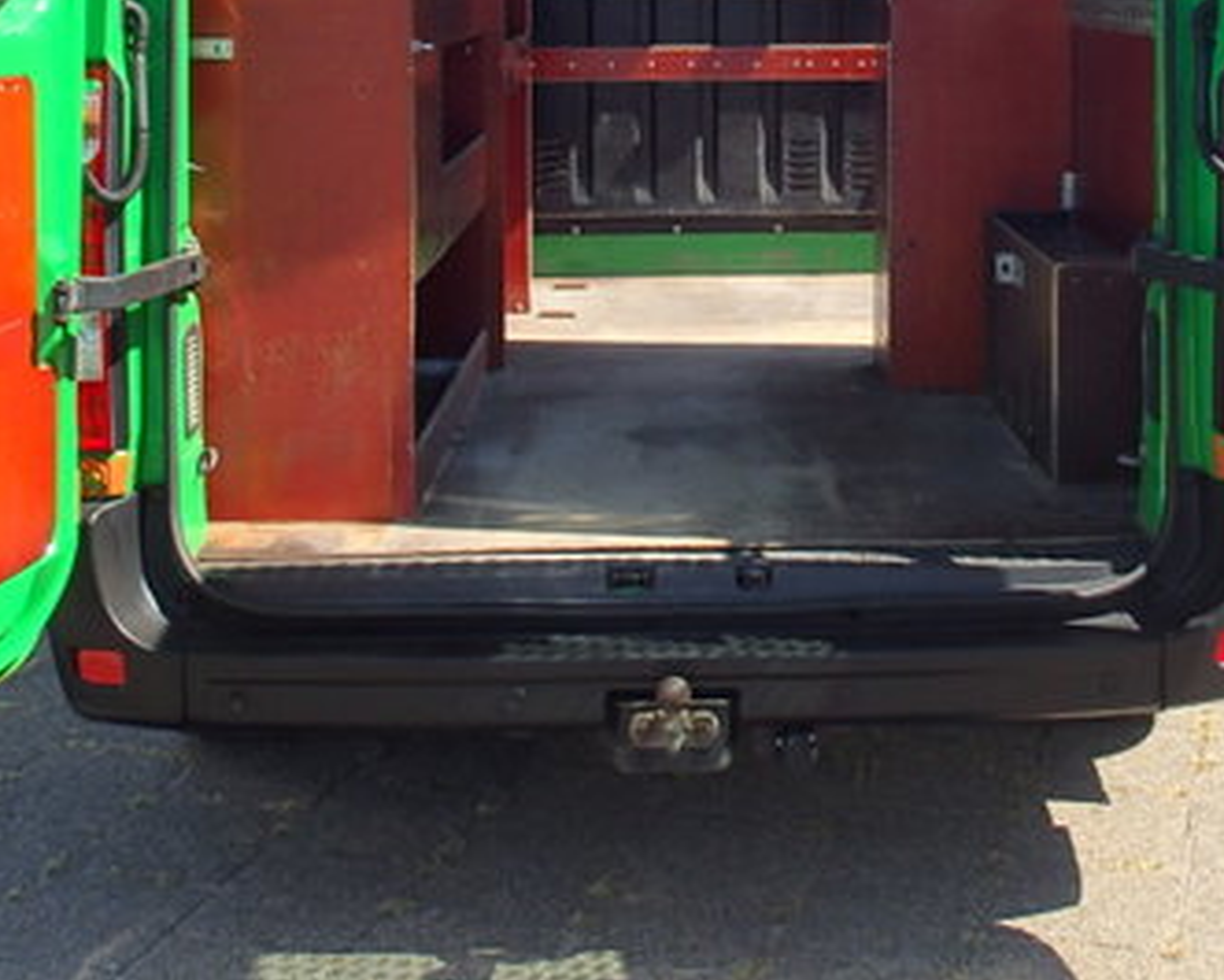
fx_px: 2029
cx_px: 777
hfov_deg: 33.4
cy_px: 30
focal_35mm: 56
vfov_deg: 25.9
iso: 100
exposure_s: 1/800
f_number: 2.8
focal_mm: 4.5
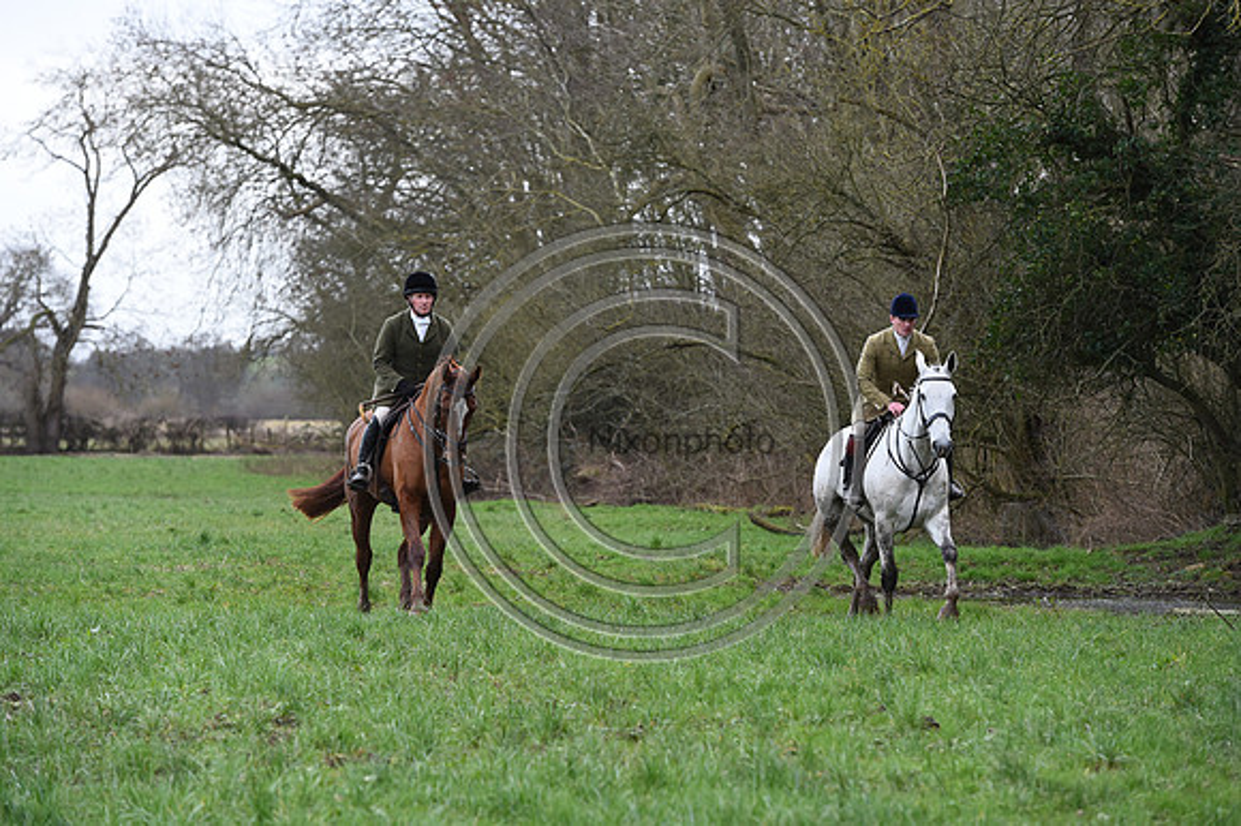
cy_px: 413
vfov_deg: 8.1
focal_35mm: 170
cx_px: 620
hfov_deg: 12.1
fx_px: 5857
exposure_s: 1/1250
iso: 1400
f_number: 5.6
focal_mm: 170
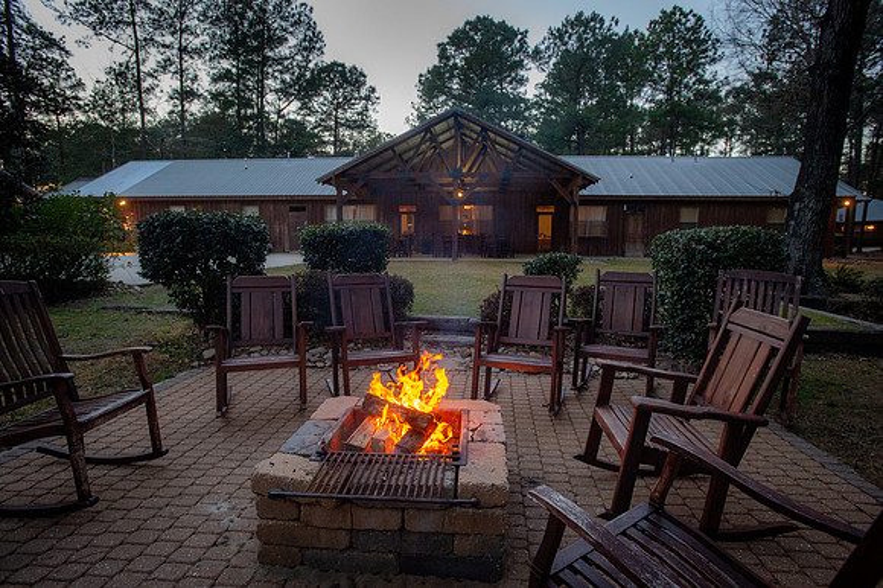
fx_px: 490
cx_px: 442
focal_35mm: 20
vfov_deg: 61.9
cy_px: 294
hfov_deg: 84.0
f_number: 4.5
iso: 4000
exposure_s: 1/200
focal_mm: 20
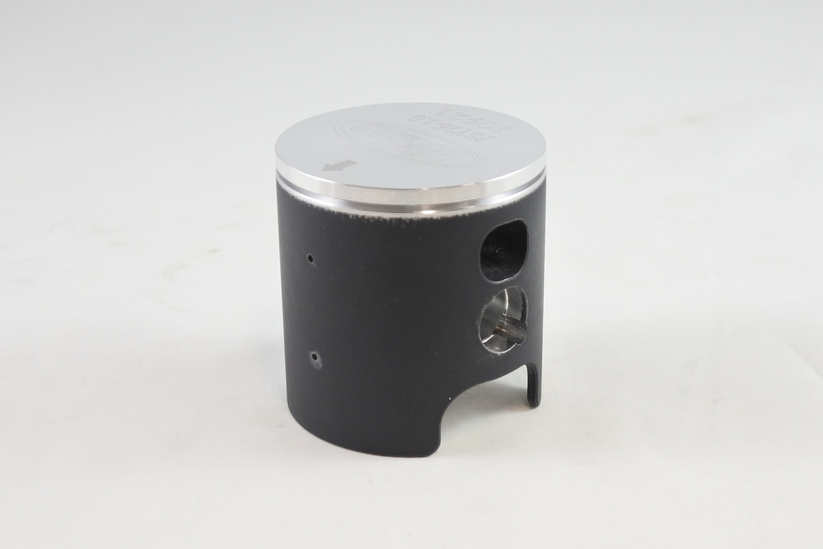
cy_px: 274
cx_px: 412
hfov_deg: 41.9
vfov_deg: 28.7
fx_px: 1074
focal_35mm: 47
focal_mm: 17.6
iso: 560
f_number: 4.5
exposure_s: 1/125
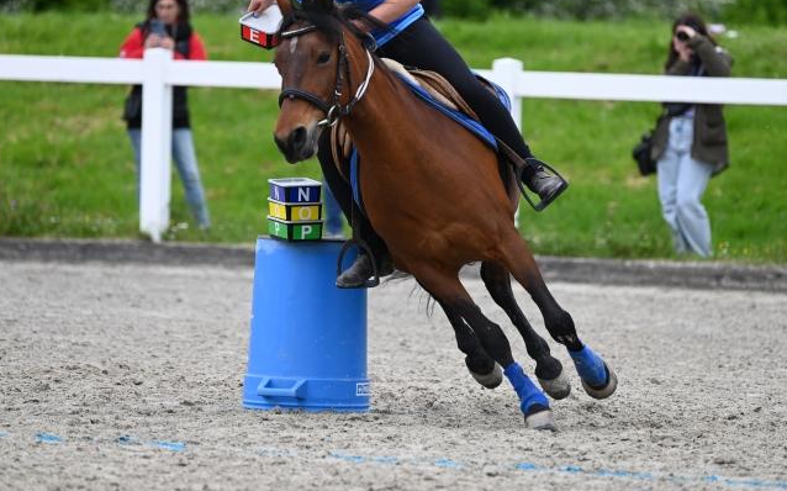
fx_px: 7396
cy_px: 173
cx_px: 416
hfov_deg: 6.1
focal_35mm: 345
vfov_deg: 3.8
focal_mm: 270
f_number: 5.3
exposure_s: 1/1250
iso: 450
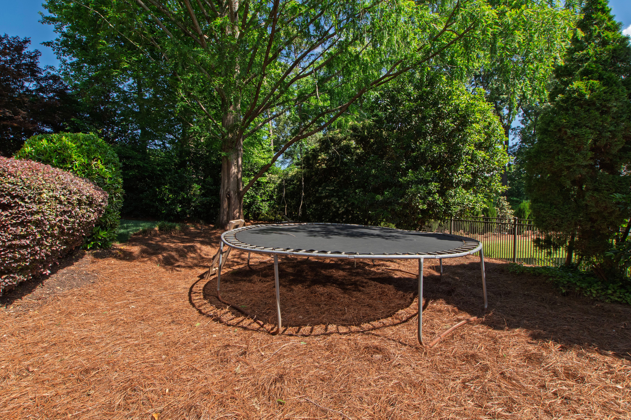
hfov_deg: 100.4
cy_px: 210
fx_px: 263
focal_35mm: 15
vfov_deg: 77.3
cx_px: 316
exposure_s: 1/200
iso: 320
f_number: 8
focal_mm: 10
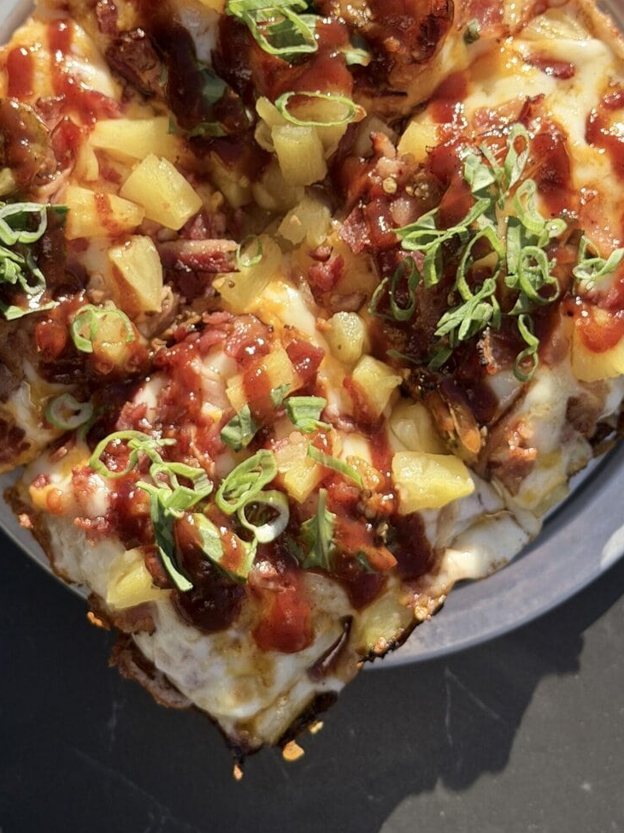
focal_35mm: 69
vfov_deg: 28.0
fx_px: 1659
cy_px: 290
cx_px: 321
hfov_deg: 21.3
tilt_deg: -88.3
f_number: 1.78
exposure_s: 1/2342
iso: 100
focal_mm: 6.76
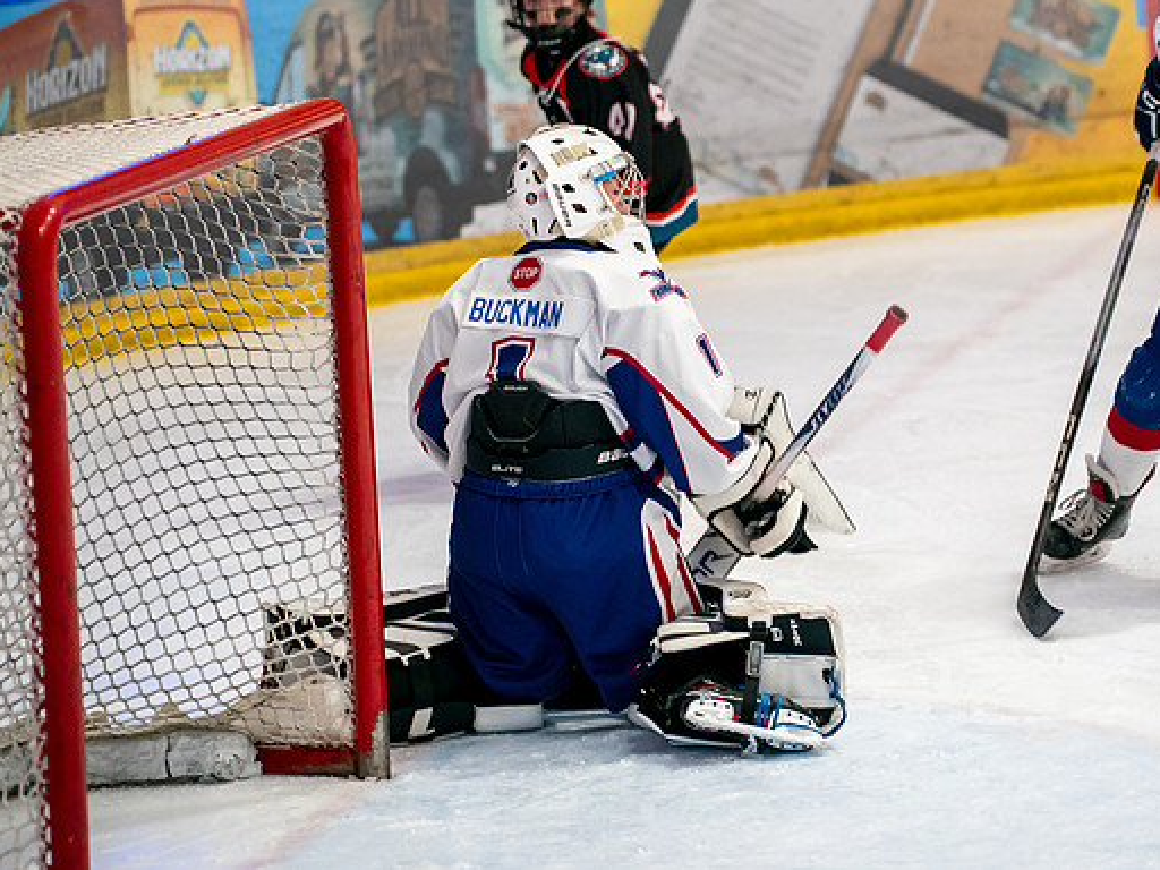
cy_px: 244
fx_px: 7640
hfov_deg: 8.7
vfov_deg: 6.5
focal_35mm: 228
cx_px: 699
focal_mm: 143
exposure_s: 1/800
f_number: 3.2
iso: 2500
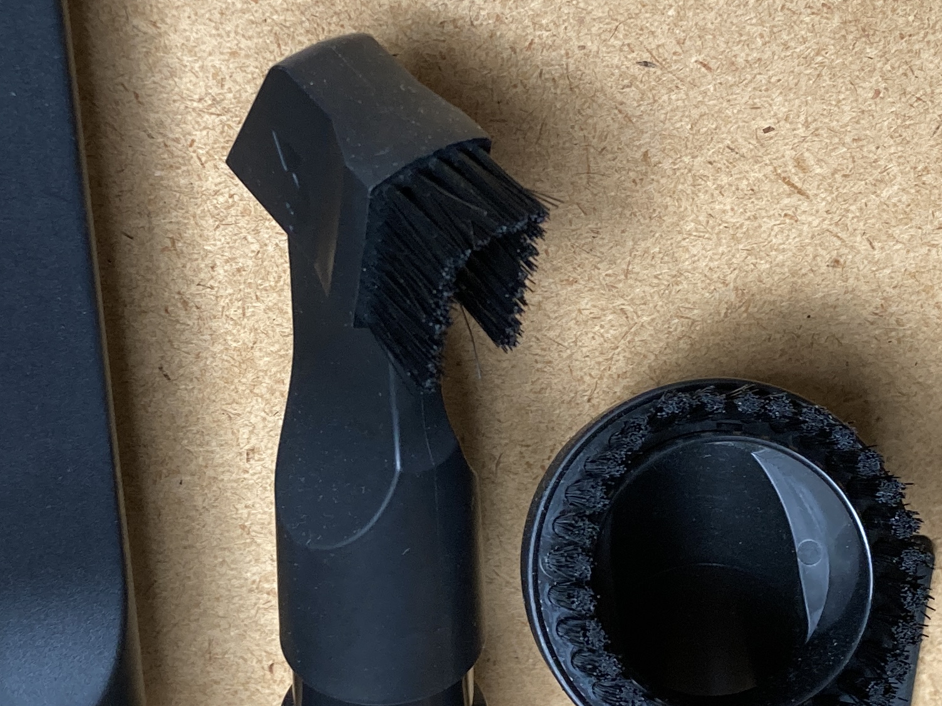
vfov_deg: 19.6
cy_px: 349
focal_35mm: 75
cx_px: 431
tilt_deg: -38.5
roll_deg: +1.5
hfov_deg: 26.0
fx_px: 2041
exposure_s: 1/91
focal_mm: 3.99
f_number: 1.8
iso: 80
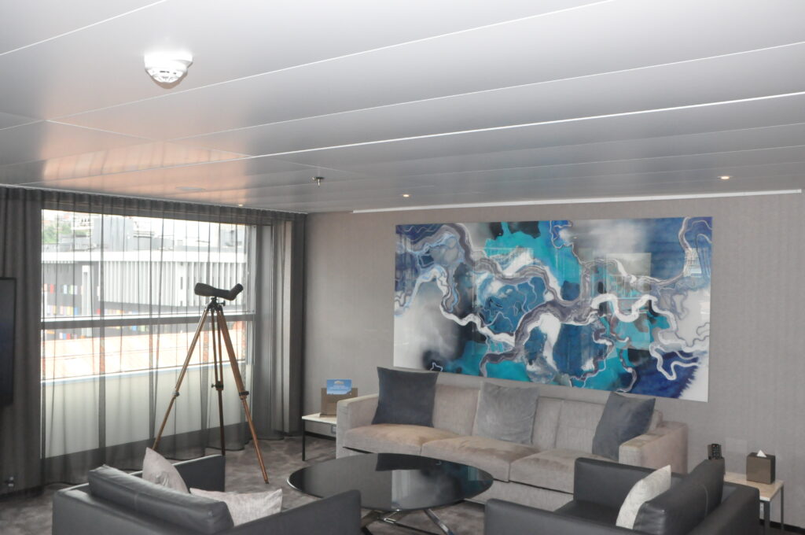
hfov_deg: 57.3
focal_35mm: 33
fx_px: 737
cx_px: 402
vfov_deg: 39.9
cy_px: 268
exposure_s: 1/125
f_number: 11
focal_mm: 22
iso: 2500
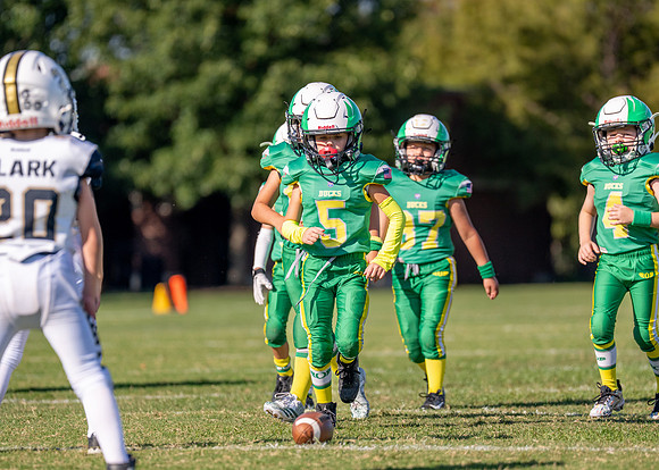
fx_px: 5509
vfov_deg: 4.9
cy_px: 261
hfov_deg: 6.8
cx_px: 347
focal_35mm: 294
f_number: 2.8
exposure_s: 1/5000
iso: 250
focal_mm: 200
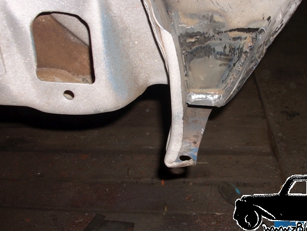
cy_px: 93
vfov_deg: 30.8
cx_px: 186
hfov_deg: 40.2
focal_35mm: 47
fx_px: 417
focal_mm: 6.2
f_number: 2.8
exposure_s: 1/60
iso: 64
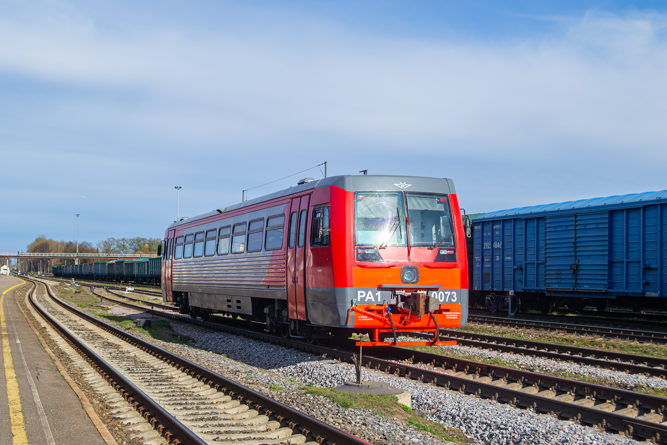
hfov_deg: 42.3
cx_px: 334
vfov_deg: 28.9
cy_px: 222
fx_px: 861
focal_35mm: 46
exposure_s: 1/400
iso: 100
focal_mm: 31
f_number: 9
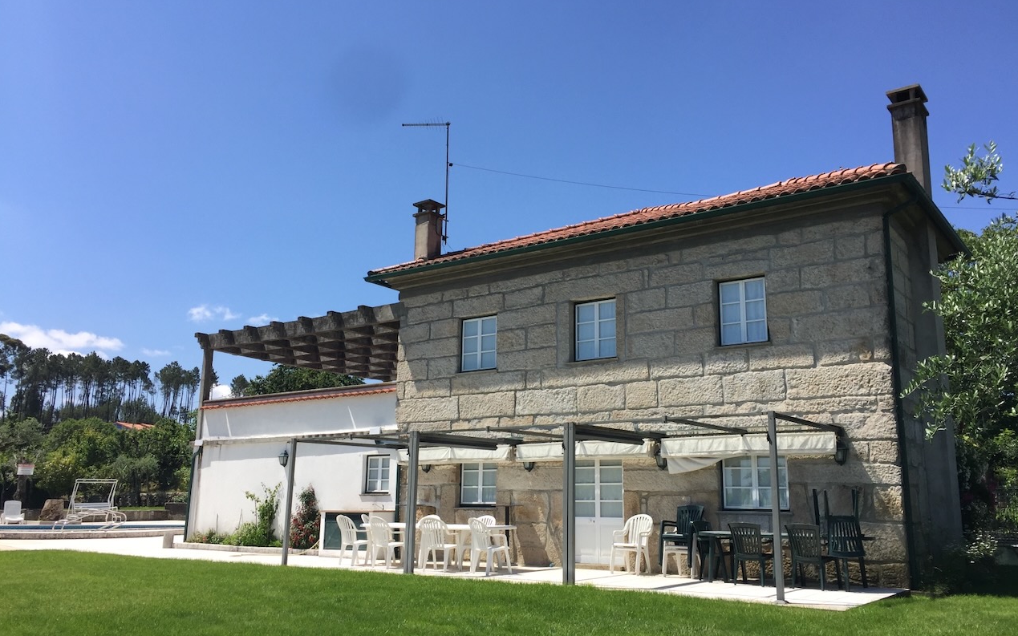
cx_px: 511
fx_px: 860
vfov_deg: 40.6
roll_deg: -2.6
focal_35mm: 31
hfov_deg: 61.2
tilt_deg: +10.9
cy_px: 342
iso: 32
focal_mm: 4.15
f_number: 2.2
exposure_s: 1/1799
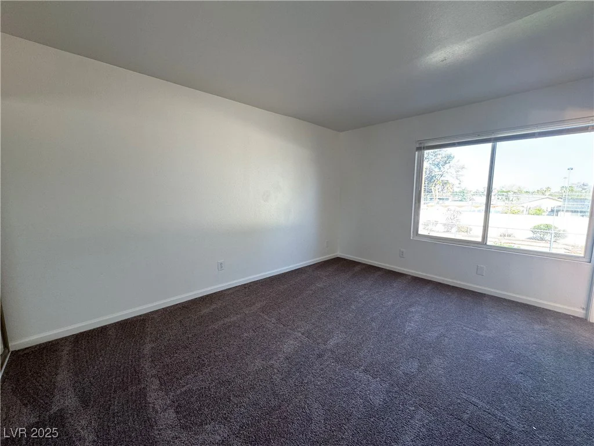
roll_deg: -0.1
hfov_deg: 102.1
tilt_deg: -7.8
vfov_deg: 85.7
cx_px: 297
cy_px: 223
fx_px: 240
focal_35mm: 14
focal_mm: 2.22
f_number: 2.2
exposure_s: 1/120
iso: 125
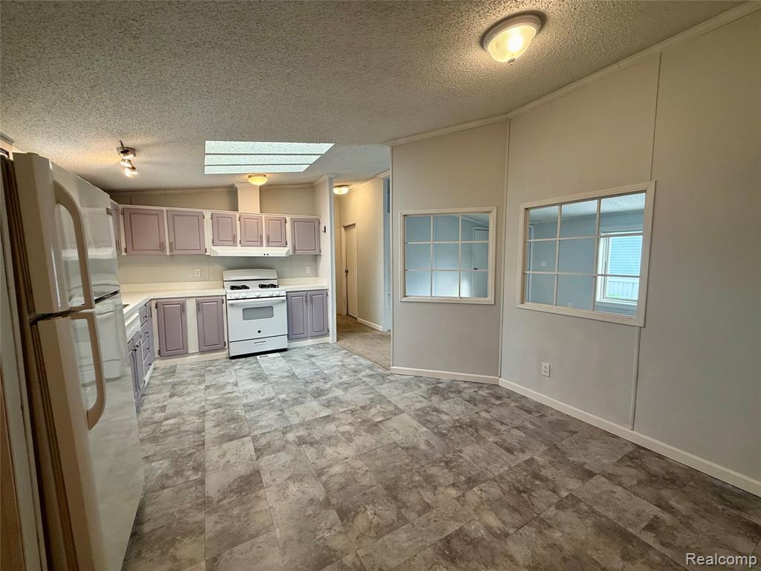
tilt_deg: -5.9
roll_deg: +0.3
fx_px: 308
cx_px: 380
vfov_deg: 85.7
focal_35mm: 14
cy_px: 286
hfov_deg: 102.1
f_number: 2.2
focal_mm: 2.22
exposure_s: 1/120
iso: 125
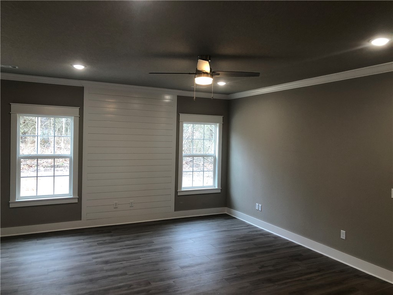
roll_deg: -0.8
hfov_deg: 63.4
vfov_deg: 49.7
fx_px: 318
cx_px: 196
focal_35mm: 28
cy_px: 148
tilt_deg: -1.1
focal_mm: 4
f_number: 1.8
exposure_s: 1/30
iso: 40
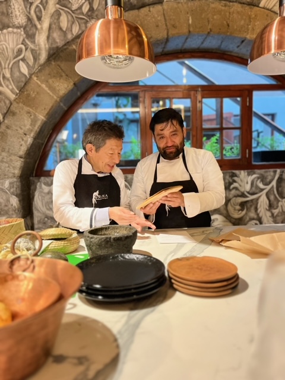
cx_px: 142
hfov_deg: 53.1
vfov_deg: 67.3
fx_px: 285
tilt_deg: -4.2
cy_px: 190
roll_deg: +1.6
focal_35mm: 26
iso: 250
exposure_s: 1/60
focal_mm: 5.1
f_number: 1.6
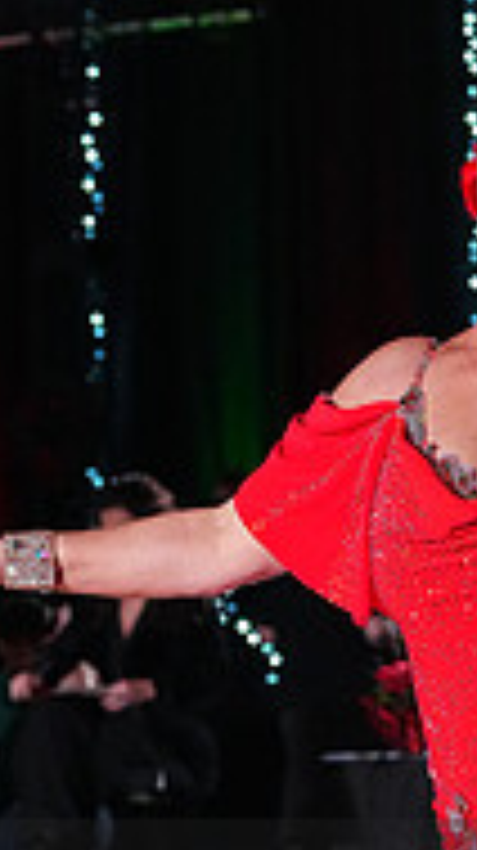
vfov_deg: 9.5
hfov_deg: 5.4
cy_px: 971
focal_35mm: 225
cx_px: 56
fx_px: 5071
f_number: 5
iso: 6400
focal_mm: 70
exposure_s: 1/400
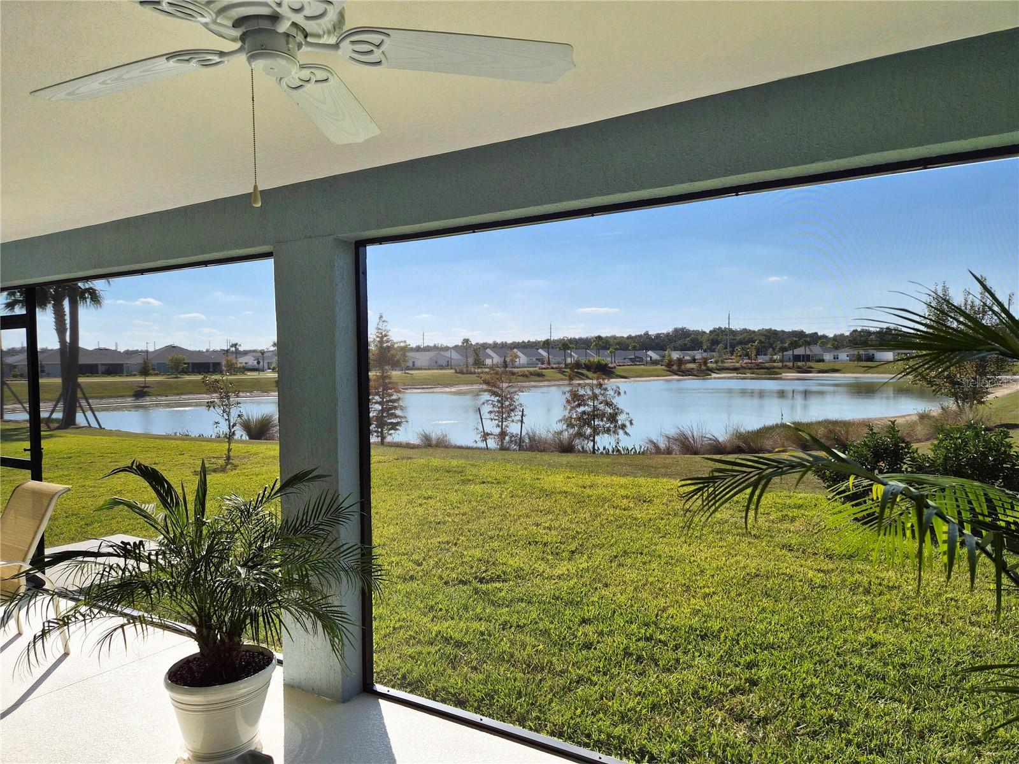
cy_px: 382
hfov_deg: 73.9
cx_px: 510
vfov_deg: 58.9
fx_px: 677
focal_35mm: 23
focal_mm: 5.4
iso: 80
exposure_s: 1/4976
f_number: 1.8
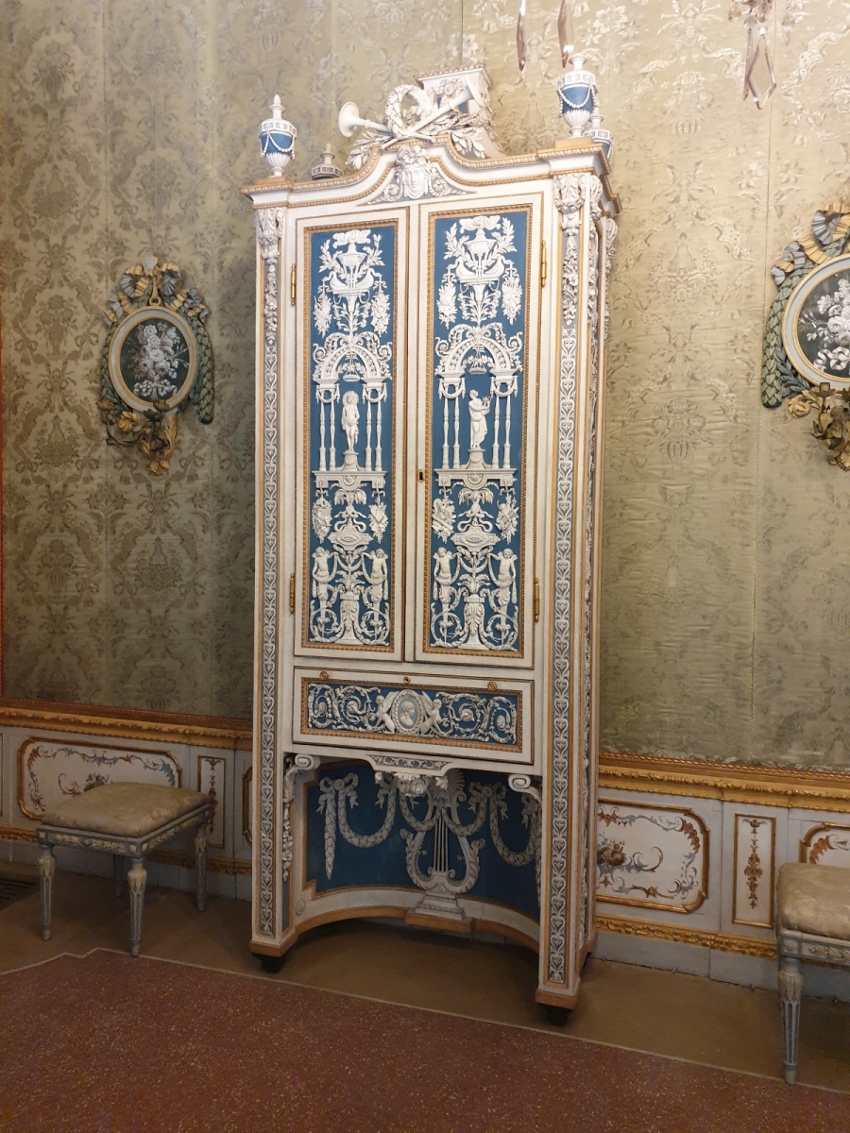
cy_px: 566
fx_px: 851
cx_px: 425
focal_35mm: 26
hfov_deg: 53.1
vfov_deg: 67.3
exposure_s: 1/25
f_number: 1.5
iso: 320
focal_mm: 4.3
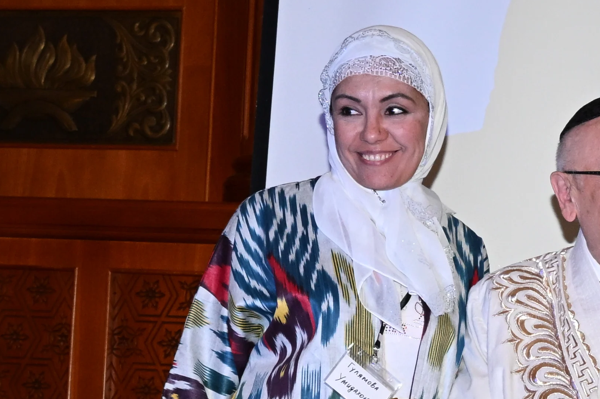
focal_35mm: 150
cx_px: 784
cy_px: 649
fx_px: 2495
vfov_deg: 8.9
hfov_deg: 13.2
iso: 1000
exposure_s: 1/125
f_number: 5.6
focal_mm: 29
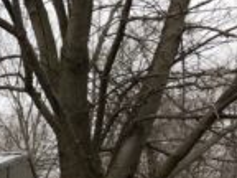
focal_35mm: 117
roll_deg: +0.0
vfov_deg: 12.1
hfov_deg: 14.5
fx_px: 801
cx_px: -209
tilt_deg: +1.0
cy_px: 257
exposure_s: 1/312
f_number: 1.8
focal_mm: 4
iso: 20
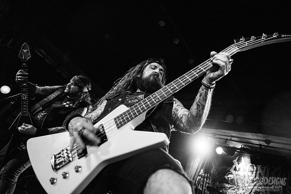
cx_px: 153
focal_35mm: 26
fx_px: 206
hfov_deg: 70.3
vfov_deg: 50.4
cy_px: 91
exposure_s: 1/125
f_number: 3.2
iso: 3200
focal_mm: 24
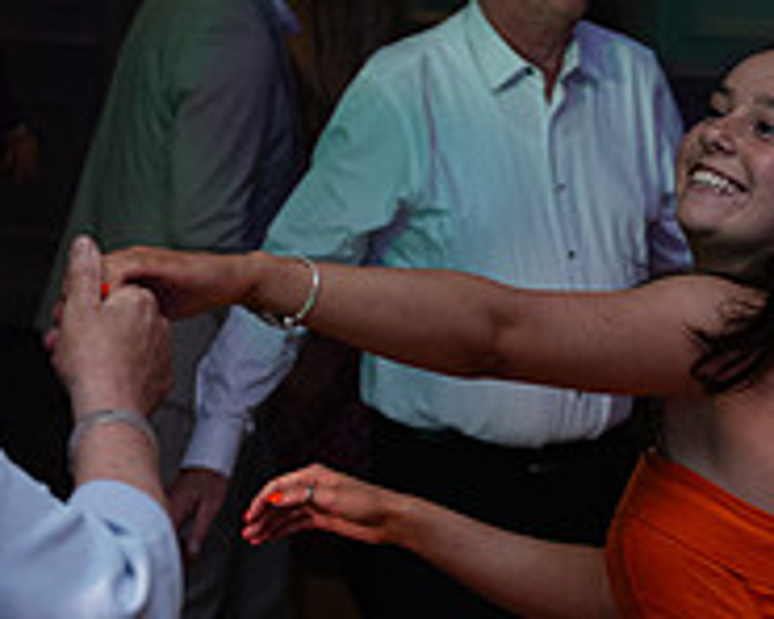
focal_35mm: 141
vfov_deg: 10.9
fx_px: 3230
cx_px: 791
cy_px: 525
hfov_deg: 13.5
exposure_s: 1/160
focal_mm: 48
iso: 640
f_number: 3.5
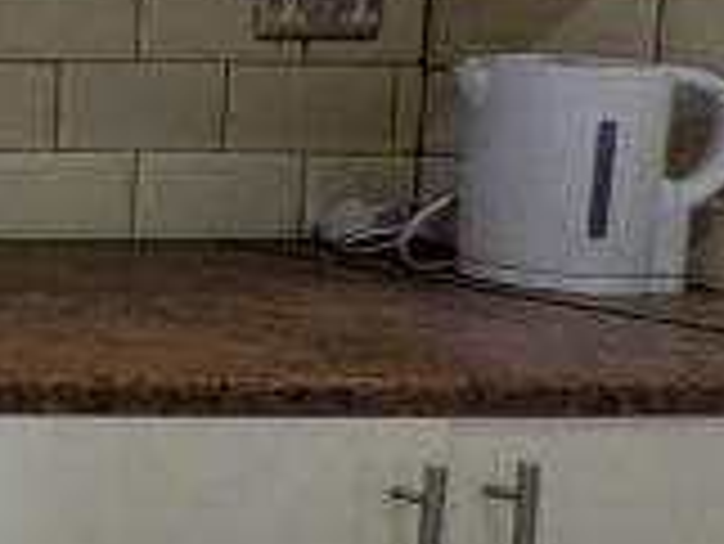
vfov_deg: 16.3
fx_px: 1863
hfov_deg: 10.9
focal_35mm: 89
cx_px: -1560
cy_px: 7
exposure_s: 1/50
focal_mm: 1.83
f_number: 2.2
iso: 77
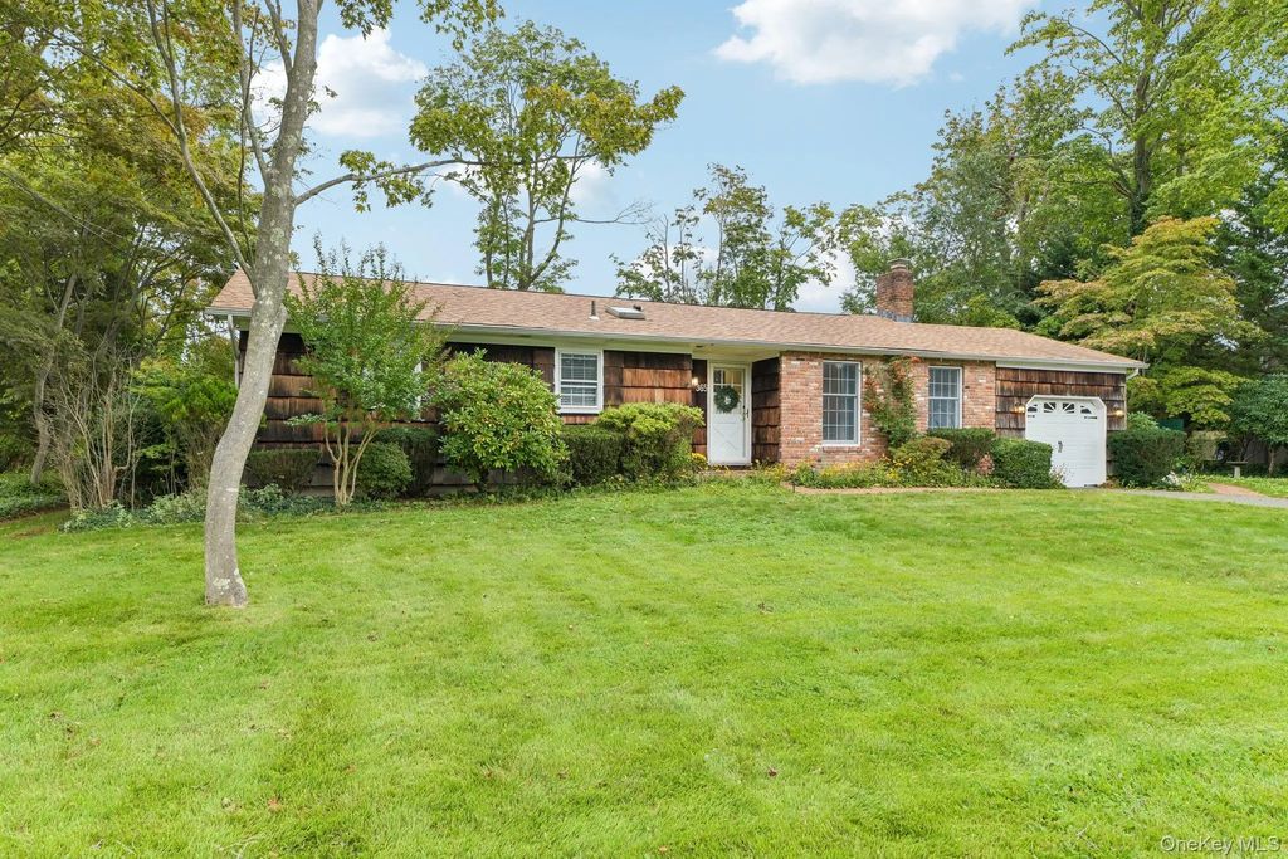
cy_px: 430
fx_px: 787
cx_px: 644
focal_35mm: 22
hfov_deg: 78.6
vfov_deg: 57.2
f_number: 9
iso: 160
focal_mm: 22
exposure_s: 1/30
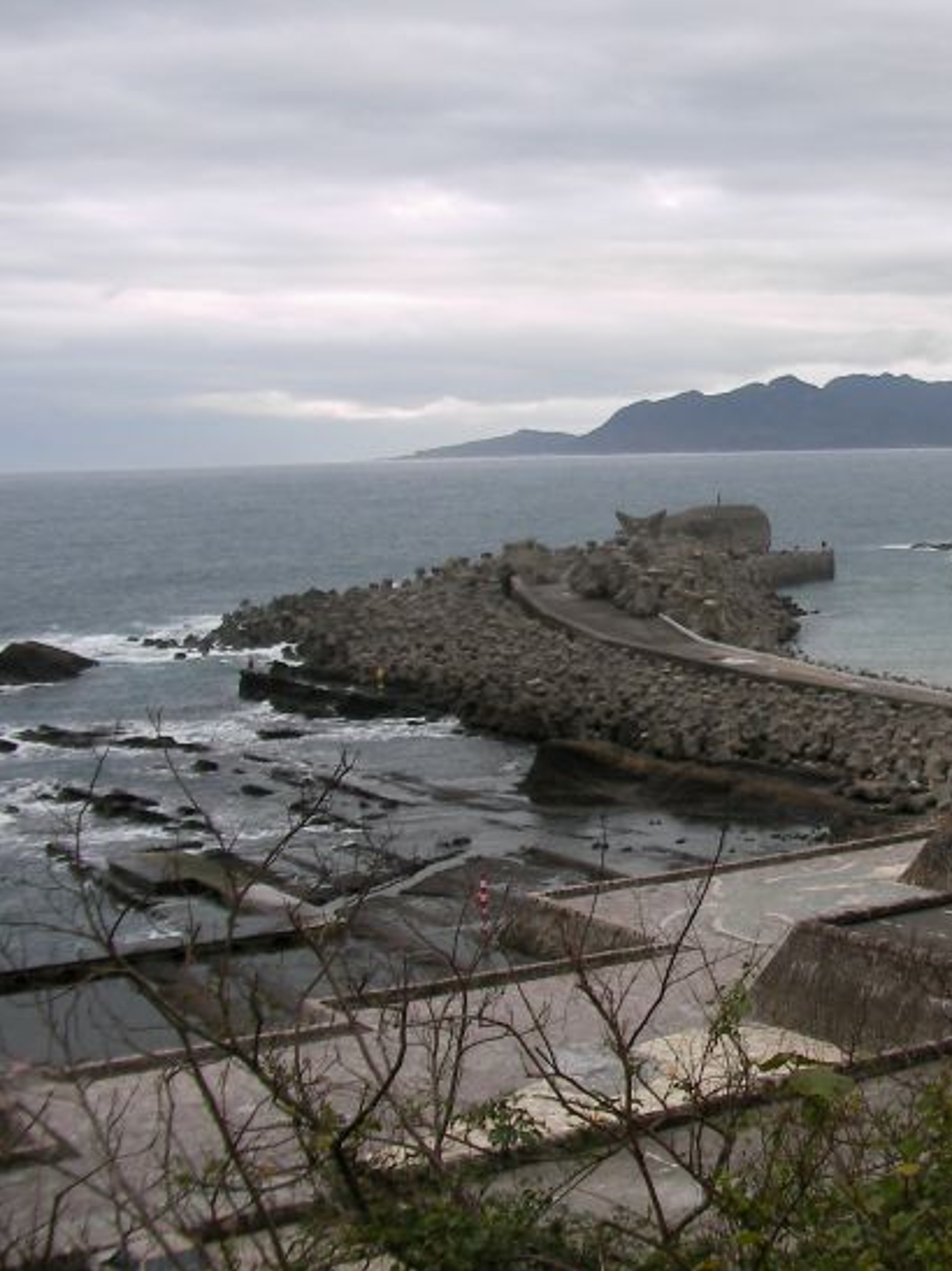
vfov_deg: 32.2
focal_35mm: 60
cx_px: 889
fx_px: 2201
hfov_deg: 23.6
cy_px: 583
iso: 50
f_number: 3.5
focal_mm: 6.3
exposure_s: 1/224
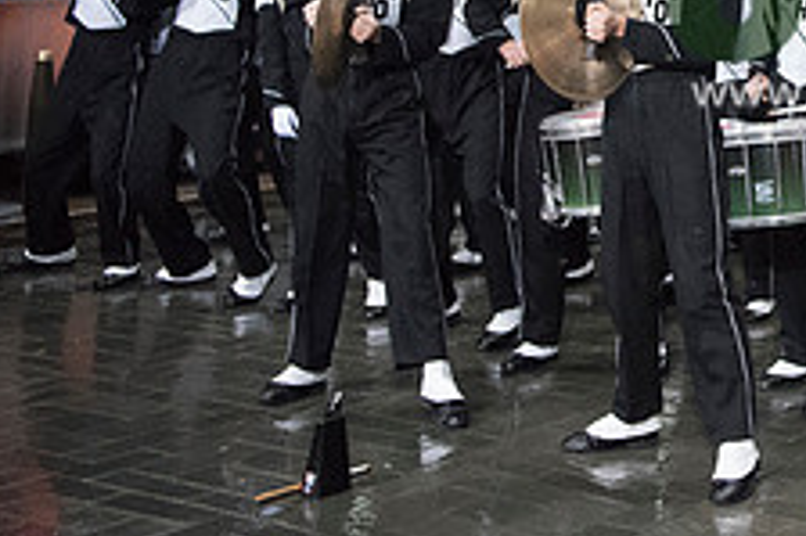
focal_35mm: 83
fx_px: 1857
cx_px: 939
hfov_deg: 22.7
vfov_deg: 16.0
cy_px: -34
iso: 10000
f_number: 2.8
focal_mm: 32
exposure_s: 1/2500
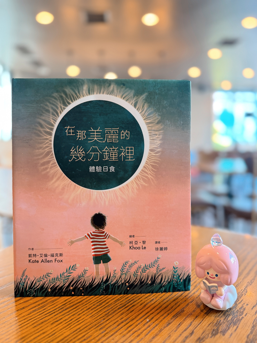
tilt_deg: -4.9
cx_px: 128
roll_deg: +0.5
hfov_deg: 56.8
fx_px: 238
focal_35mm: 24
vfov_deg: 71.6
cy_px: 172
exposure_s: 1/60
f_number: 1.78
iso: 250
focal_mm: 6.76
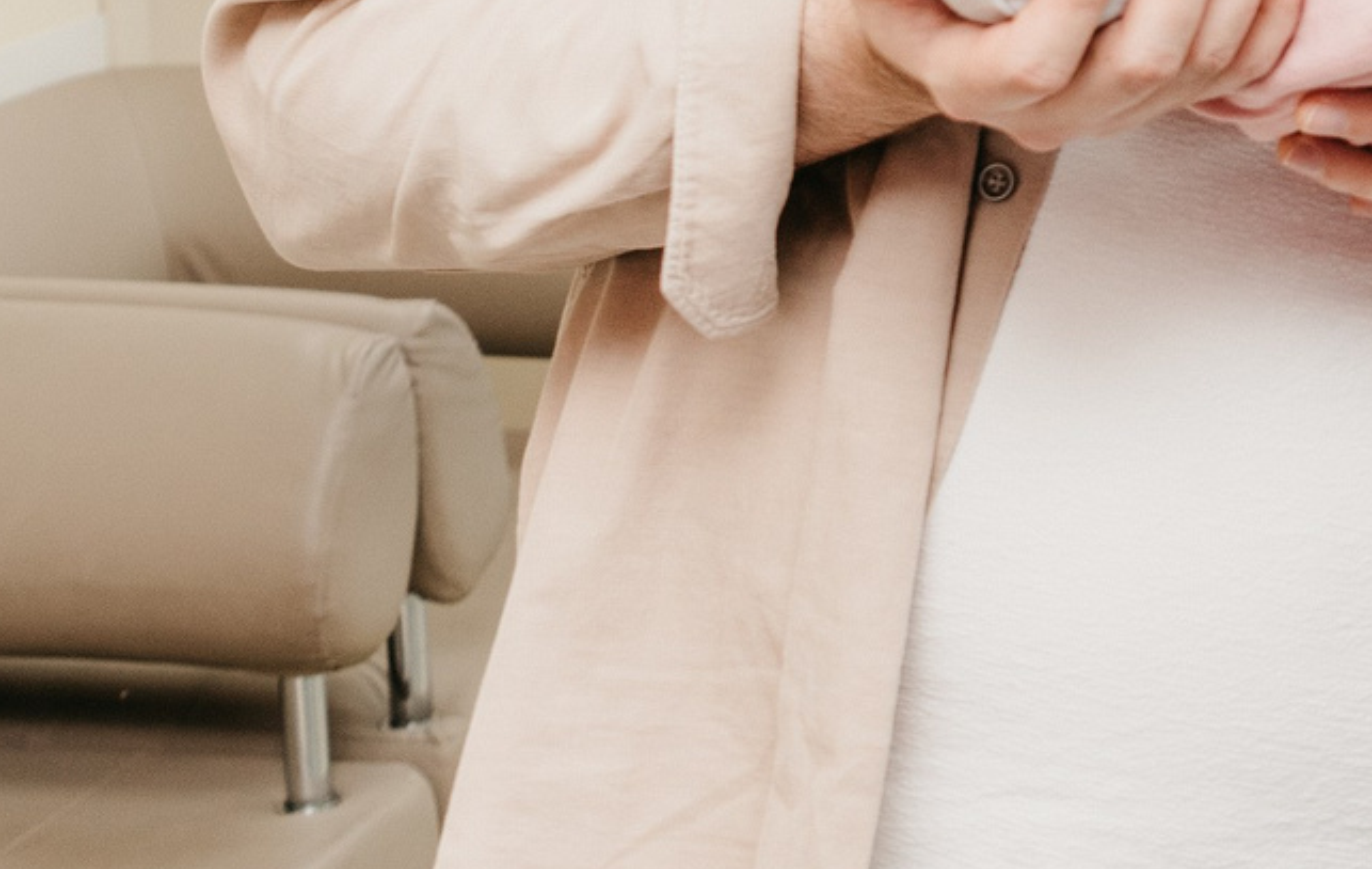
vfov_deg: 11.8
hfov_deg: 17.4
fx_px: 3978
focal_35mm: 106
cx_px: 2127
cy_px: -490
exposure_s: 1/160
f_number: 4
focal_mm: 24
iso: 200
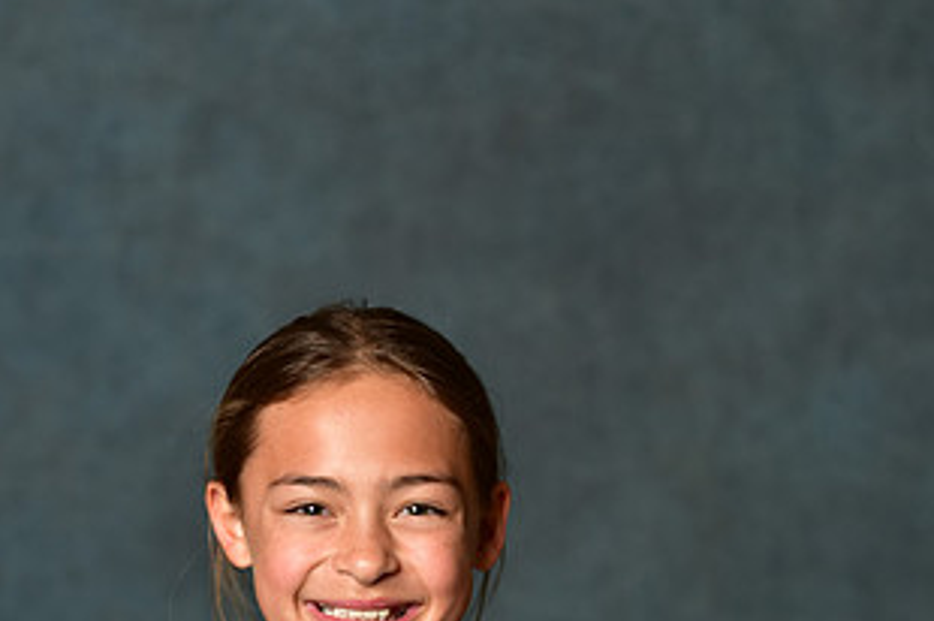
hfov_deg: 7.3
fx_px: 7283
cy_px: 796
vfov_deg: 4.9
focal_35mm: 281
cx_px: 384
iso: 200
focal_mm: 150
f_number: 4.5
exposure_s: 1/200
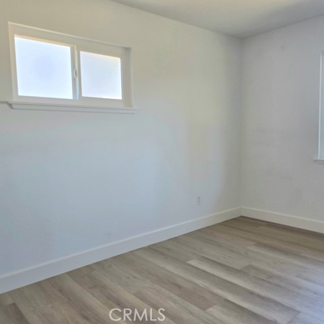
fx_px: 297
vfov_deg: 57.3
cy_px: 157
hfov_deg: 56.9
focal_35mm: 28
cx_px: 132
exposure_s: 1/120
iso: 50
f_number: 1.7
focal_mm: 6.3
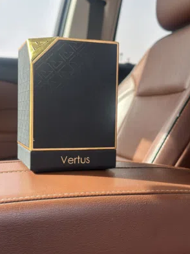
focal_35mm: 49
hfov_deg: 29.7
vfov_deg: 38.9
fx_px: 359
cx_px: 94
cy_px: 127
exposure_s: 1/398
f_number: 1.78
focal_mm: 6.86
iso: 64
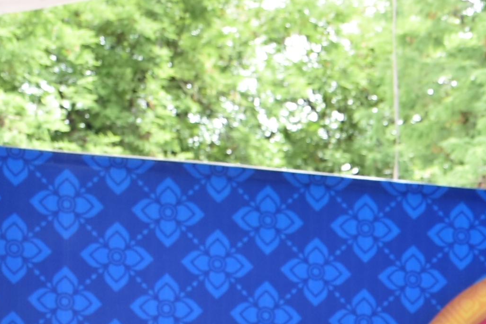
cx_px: 880
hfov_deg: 9.7
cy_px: 819
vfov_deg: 6.4
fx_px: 2725
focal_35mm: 202
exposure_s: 1/125
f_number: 5.6
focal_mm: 23
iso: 180
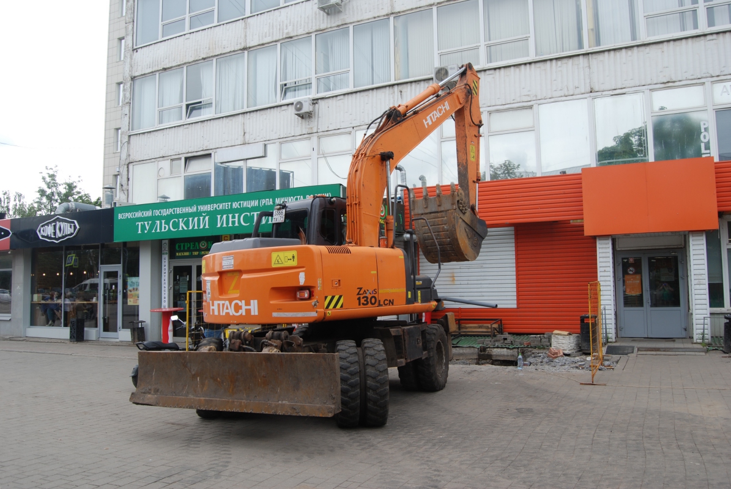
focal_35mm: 28
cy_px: 244
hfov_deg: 64.5
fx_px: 579
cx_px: 366
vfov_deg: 45.8
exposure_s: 1/160
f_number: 6.3
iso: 100
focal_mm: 19
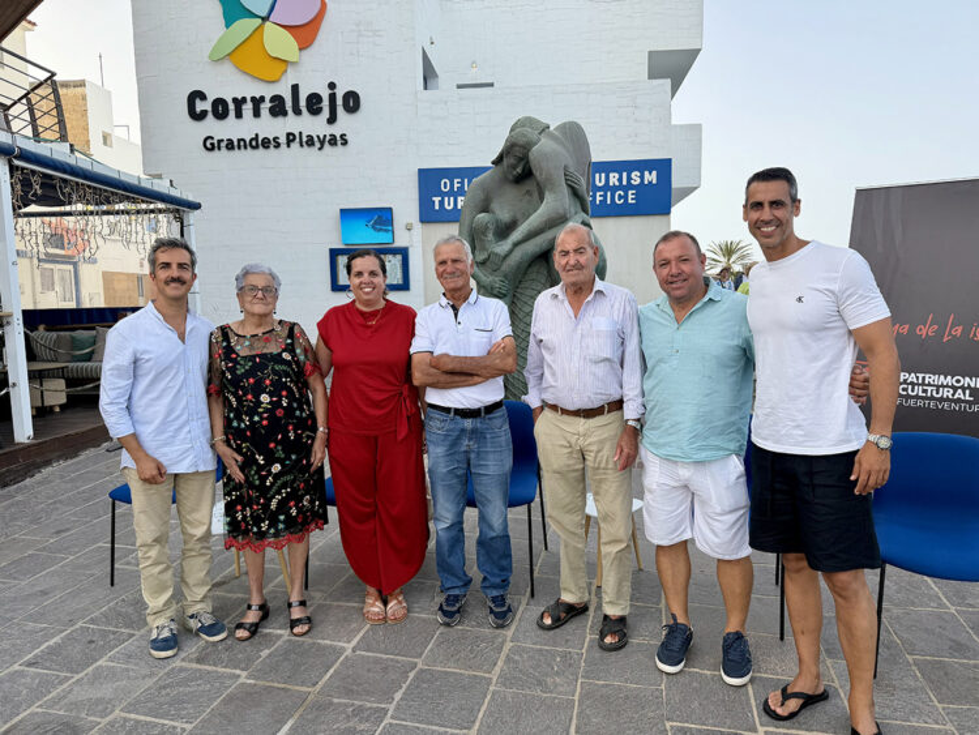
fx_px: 679
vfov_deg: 56.8
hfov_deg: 71.6
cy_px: 368
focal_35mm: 24
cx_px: 490
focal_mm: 6.76
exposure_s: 1/1949
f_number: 1.78
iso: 100
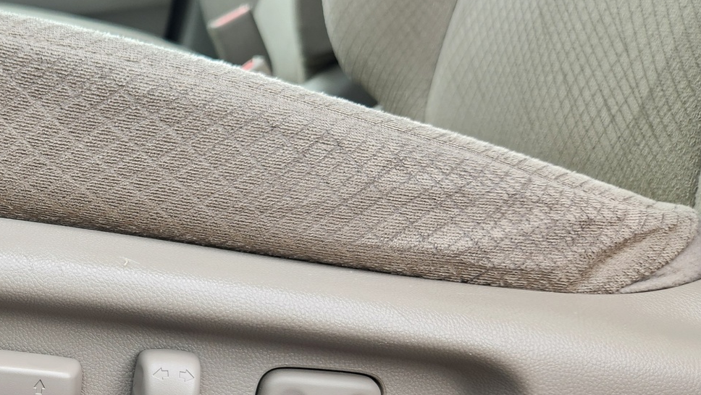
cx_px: 26
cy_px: 328
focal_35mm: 53
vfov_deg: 22.3
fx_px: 985
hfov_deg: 35.9
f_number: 1.8
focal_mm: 5.4
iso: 40
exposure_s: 1/180
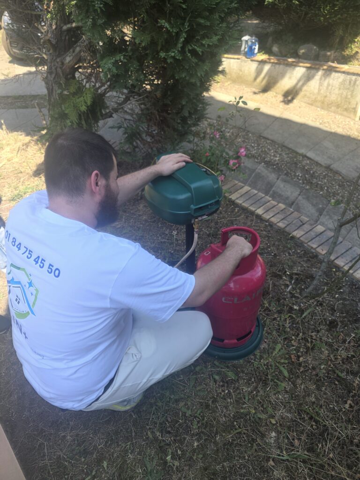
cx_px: 180
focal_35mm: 23
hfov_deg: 58.9
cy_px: 240
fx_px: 319
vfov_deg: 73.9
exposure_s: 1/153
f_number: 1.7
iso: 12
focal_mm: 6.3
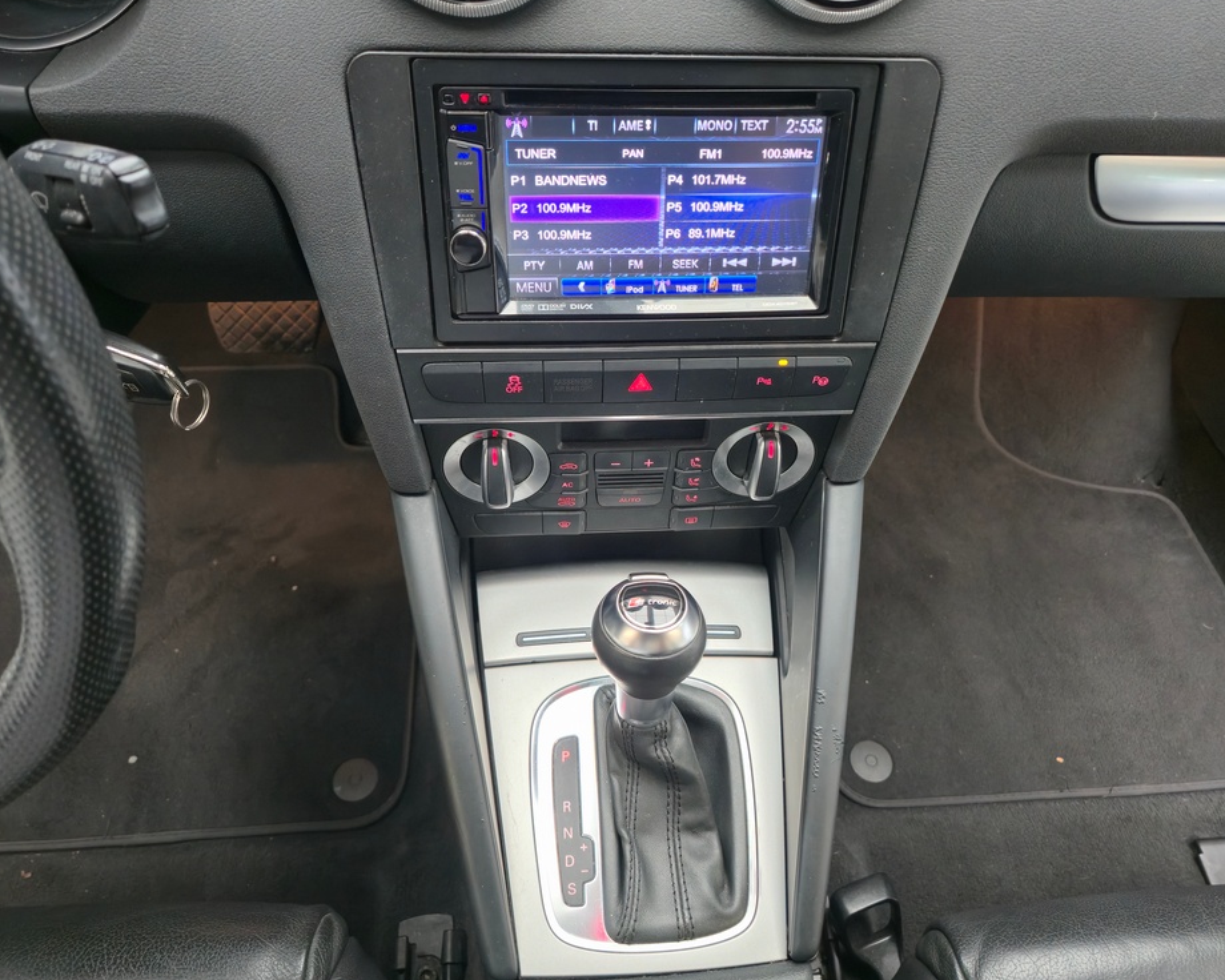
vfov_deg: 56.8
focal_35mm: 25
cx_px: 618
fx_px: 906
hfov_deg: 68.1
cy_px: 486
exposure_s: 1/40
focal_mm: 6.3
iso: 400
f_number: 1.7
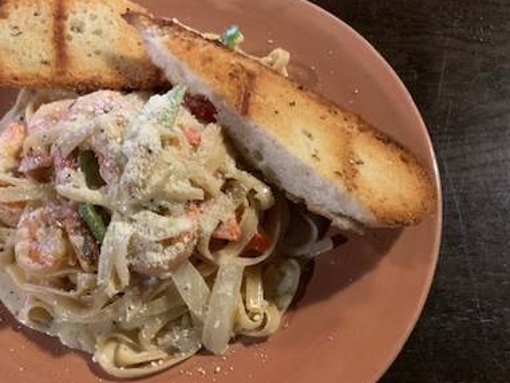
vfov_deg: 35.7
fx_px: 590
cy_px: 248
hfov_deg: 46.0
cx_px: 166
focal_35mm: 40
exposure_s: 1/24
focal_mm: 4.25
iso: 640
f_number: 1.8
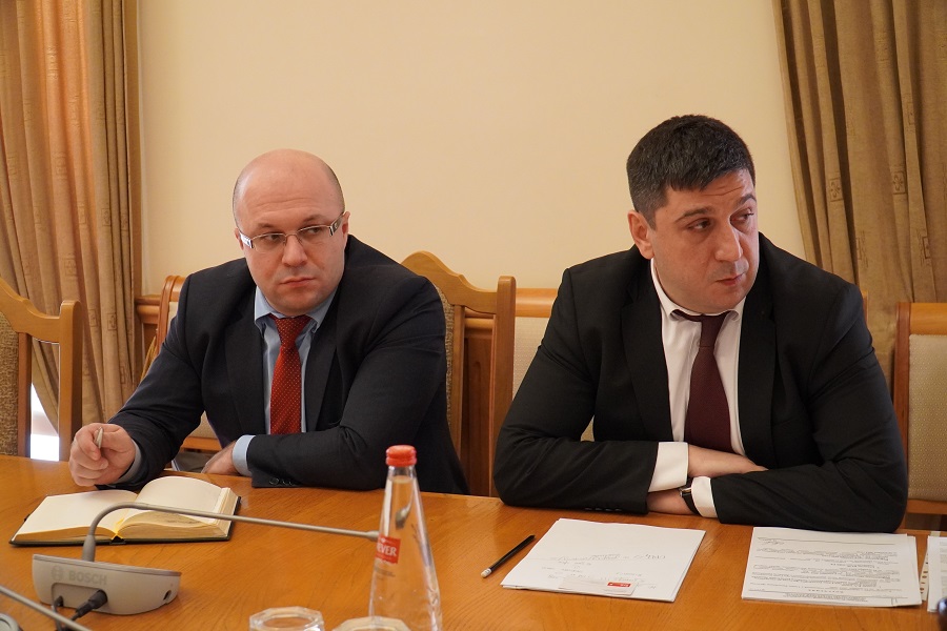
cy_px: 316
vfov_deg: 30.8
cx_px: 474
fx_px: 1144
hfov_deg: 45.0
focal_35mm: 44
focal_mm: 29
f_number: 4
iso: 3200
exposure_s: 1/160
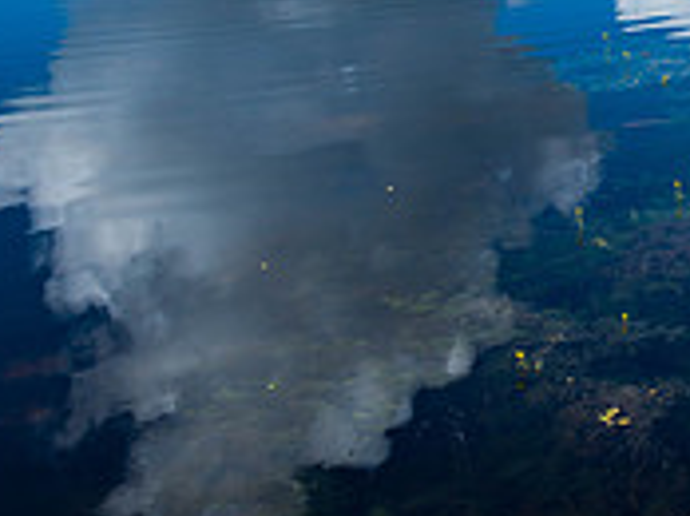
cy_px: -125
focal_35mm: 91
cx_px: 805
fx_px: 1811
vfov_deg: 15.5
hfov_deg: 20.3
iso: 100
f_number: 11
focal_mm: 28
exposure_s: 1/160
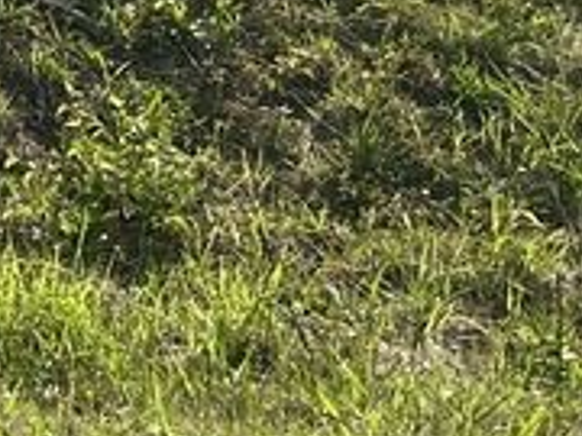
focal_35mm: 148
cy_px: -581
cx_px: -760
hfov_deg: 11.4
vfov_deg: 9.1
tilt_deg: -7.3
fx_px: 2488
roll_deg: +1.7
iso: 50
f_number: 1.5
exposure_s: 1/2695
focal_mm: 5.7
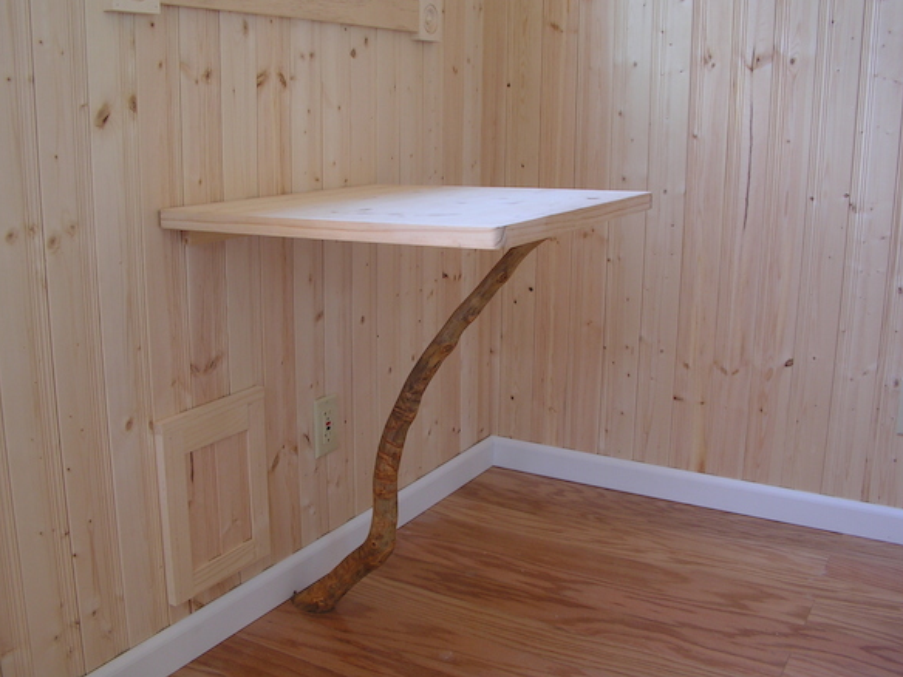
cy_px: 332
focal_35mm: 37
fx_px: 965
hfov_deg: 50.1
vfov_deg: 38.7
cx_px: 456
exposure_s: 1/40
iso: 64
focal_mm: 6
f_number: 3.2
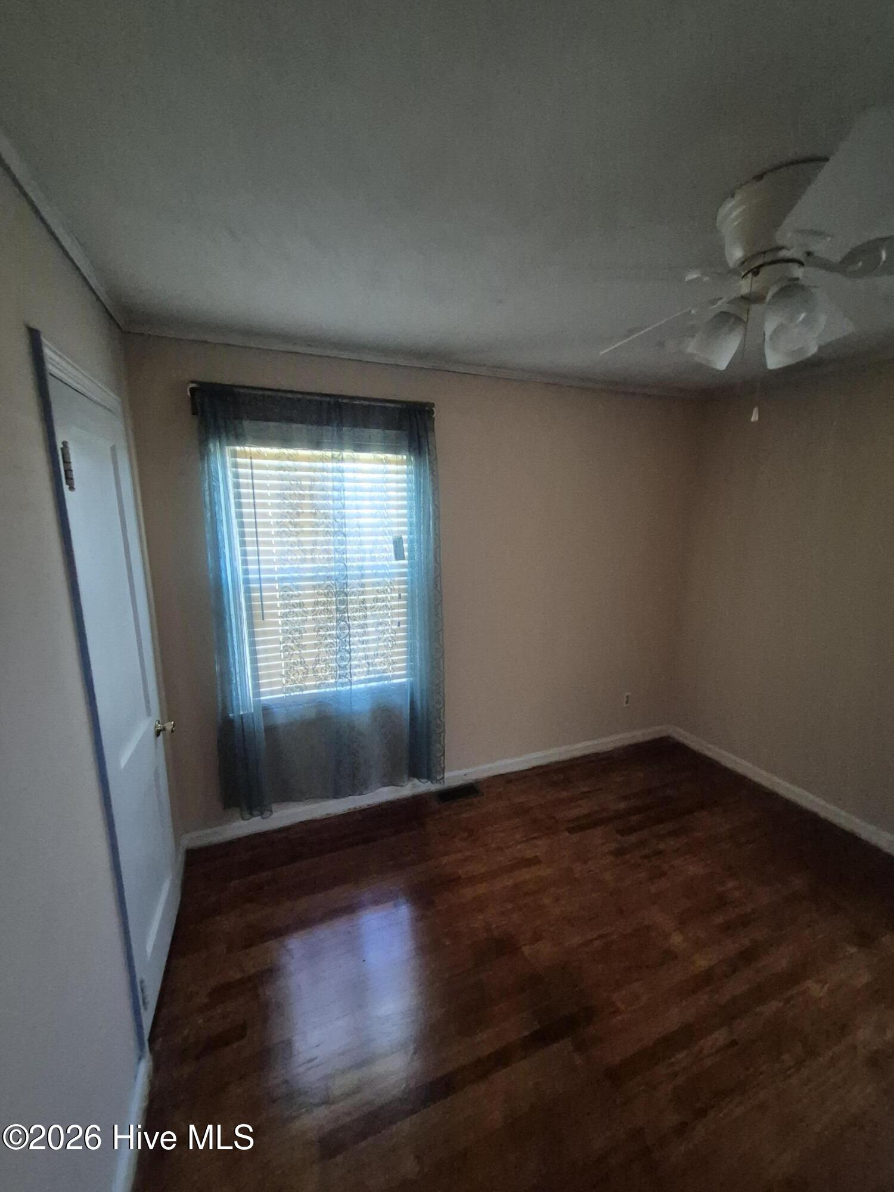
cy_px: 596
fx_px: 448
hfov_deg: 89.9
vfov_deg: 106.2
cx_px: 447
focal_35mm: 13
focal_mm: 1.74
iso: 1600
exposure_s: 1/60
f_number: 2.2
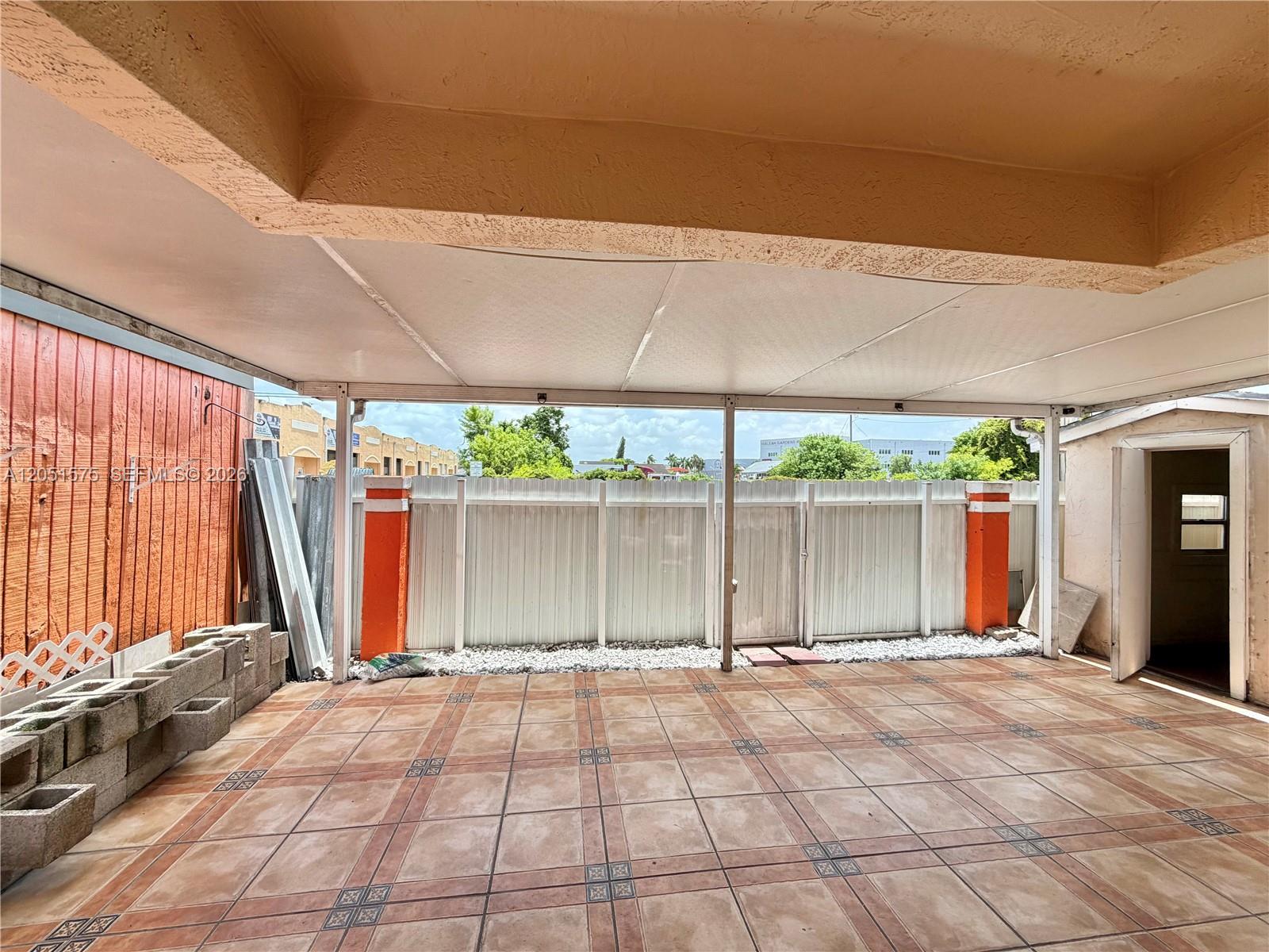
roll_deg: -0.4
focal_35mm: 14
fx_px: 513
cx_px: 634
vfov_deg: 85.7
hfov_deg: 102.1
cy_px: 476
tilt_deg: -0.1
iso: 40
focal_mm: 2.22
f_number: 2.2
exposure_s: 1/527
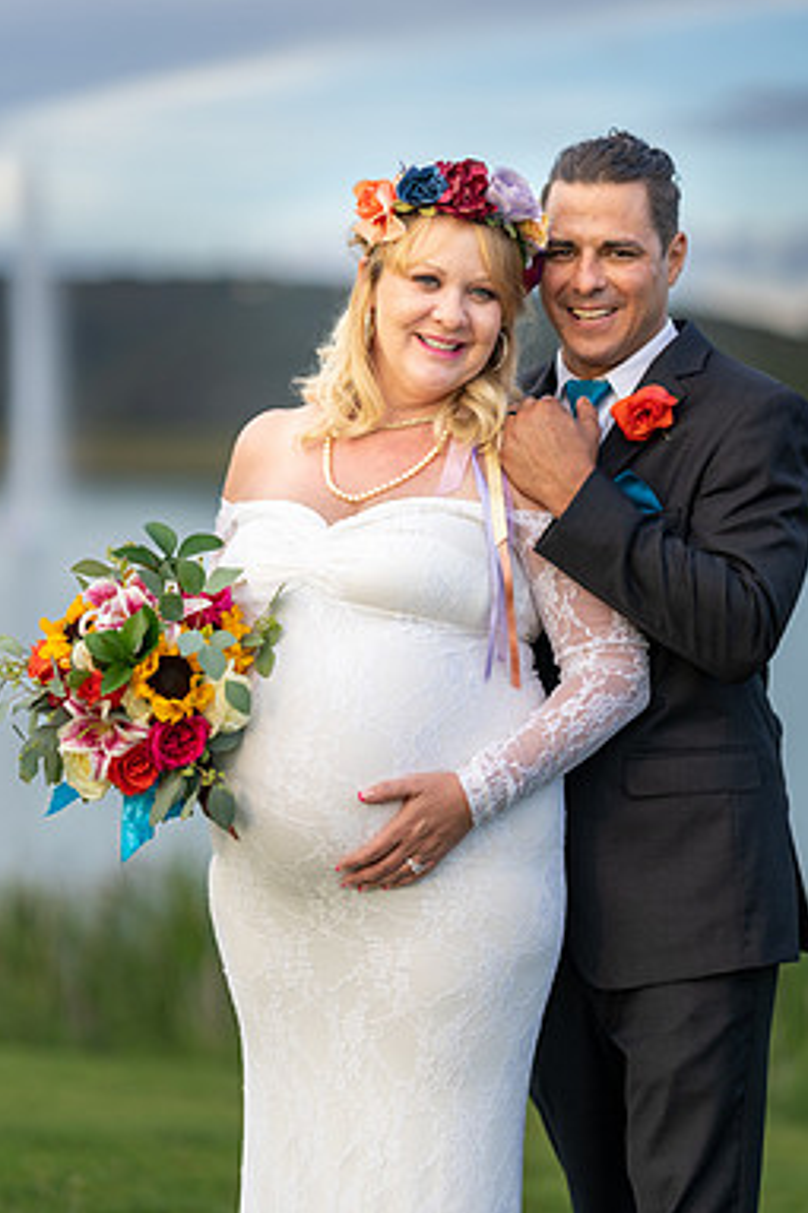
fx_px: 3369
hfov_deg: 13.7
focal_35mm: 100
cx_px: 383
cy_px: 561
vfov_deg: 20.4
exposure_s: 1/3200
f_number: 1.4
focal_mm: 85
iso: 800
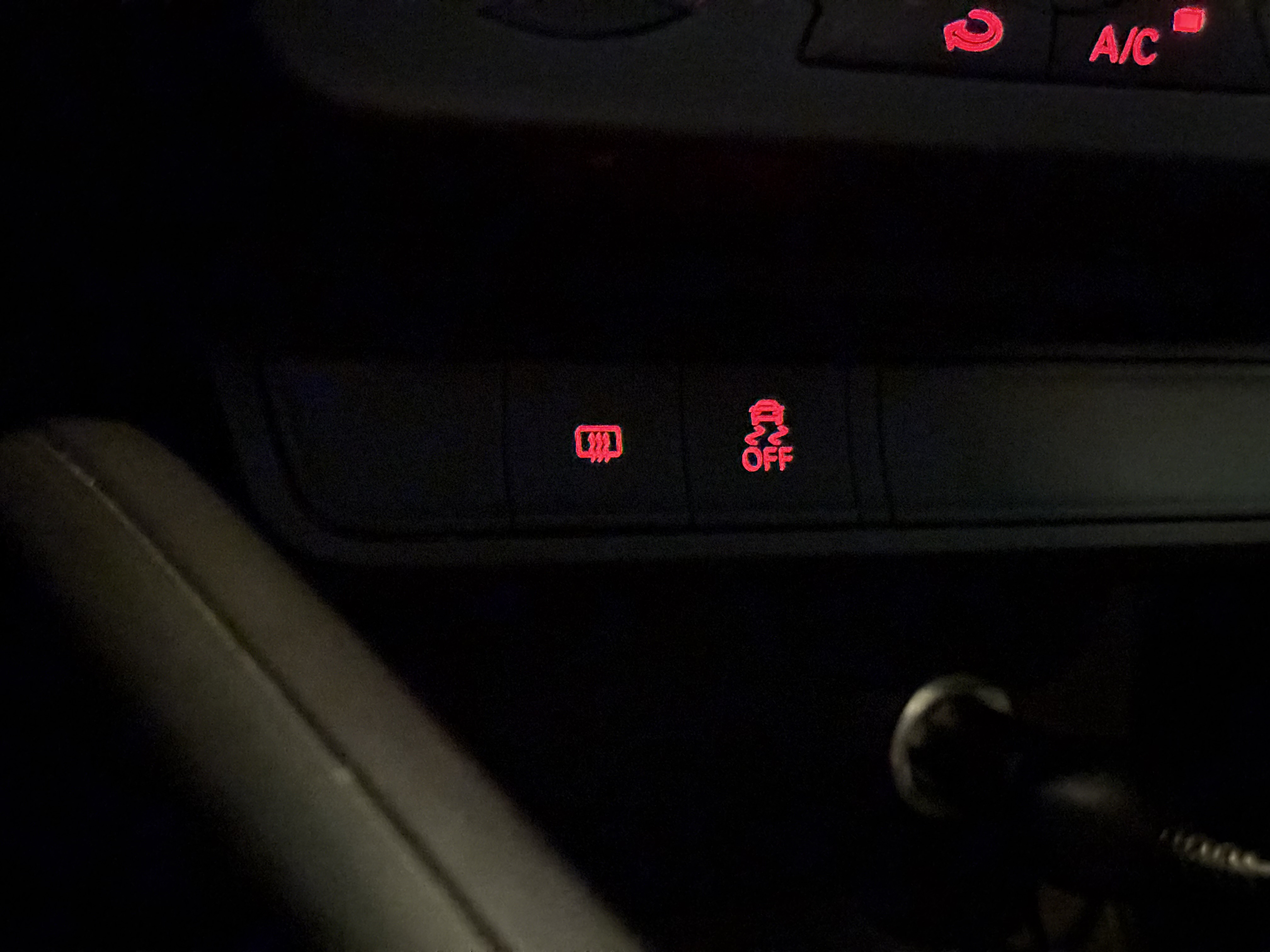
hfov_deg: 39.7
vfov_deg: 30.3
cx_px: 635
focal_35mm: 48
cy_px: 476
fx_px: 1761
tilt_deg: -11.2
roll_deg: -3.2
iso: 10000
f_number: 1.78
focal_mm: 6.76
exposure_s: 1/15
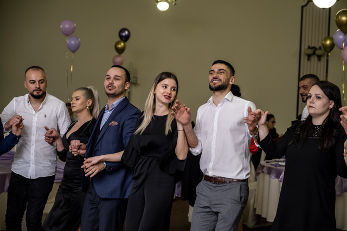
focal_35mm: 83
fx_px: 800
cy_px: 116
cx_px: 174
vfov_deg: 16.5
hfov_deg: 24.5
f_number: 2.8
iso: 1250
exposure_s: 1/125
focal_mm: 55
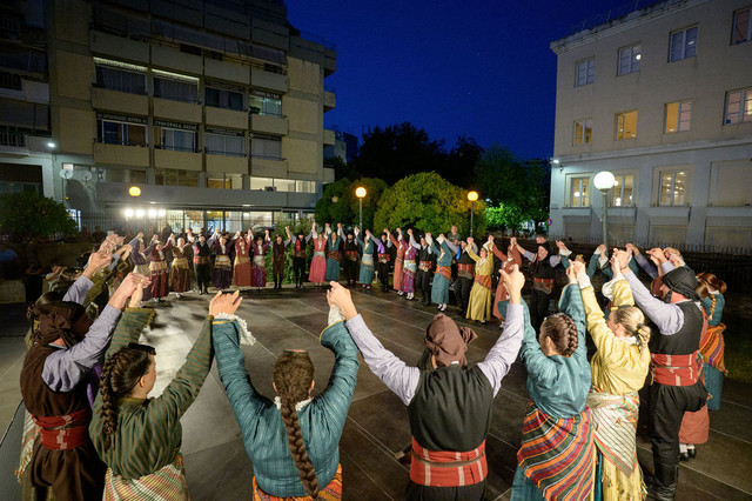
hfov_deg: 93.3
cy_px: 250
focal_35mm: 17
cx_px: 376
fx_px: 355
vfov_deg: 70.4
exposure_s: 1/250
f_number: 4.5
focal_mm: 17
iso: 4000
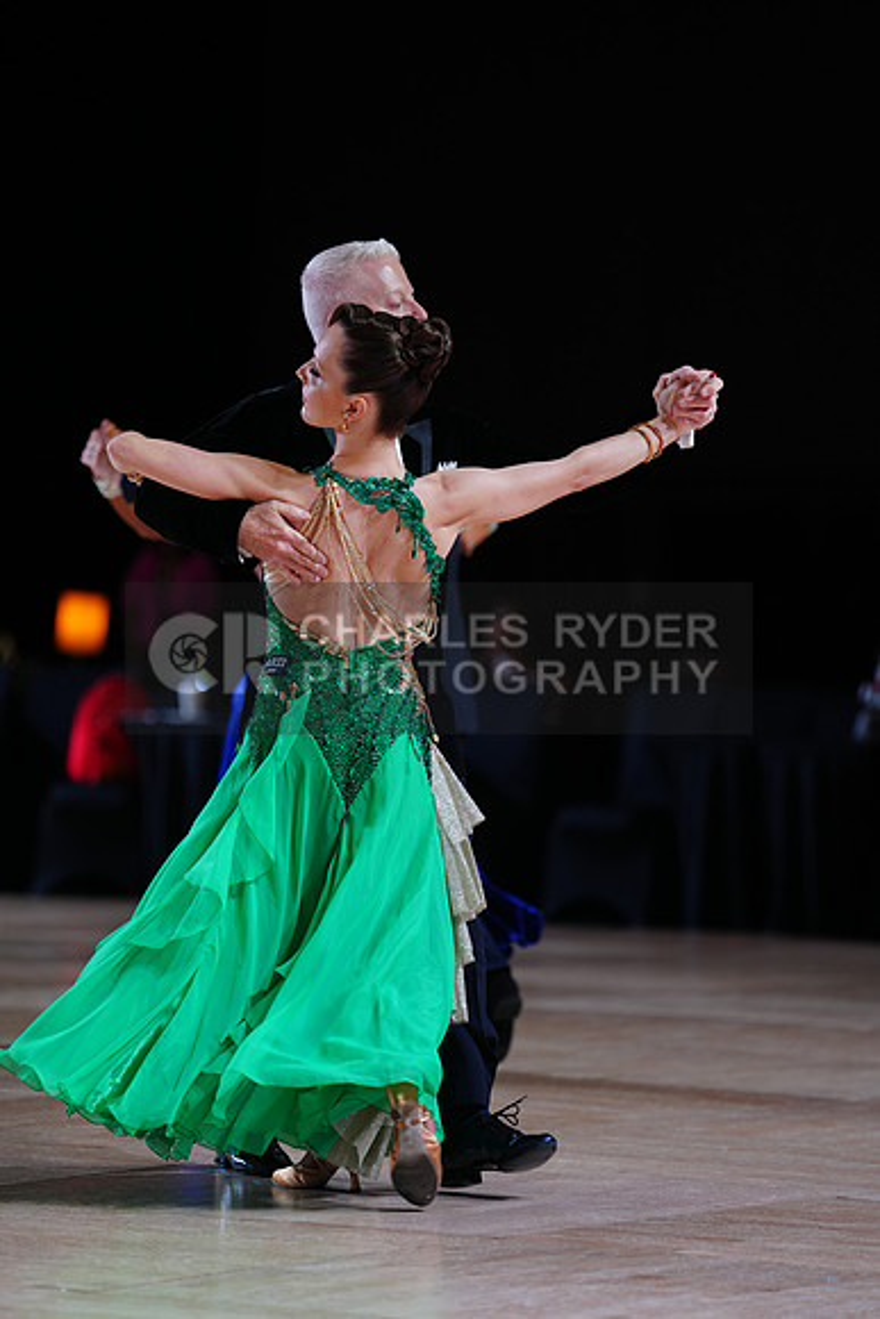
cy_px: 660
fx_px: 6009
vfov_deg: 12.5
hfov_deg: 8.4
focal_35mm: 164
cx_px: 440
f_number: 2.8
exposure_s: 1/500
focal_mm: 164
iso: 500
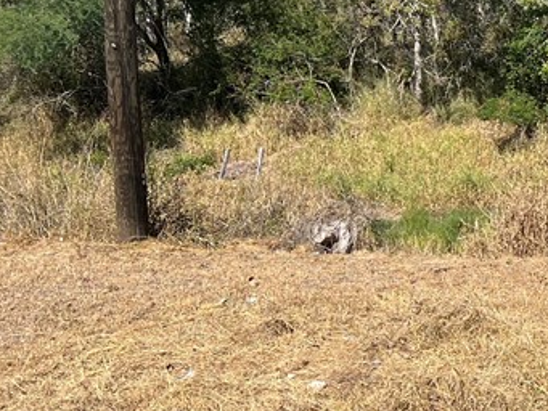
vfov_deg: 18.9
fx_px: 1235
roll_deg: +1.0
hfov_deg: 21.6
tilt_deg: -10.6
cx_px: 784
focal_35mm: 78
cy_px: 226
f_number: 1.5
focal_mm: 5.7
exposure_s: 1/3460
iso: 50
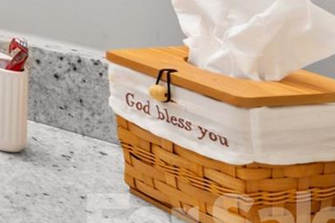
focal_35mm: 84
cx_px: -519
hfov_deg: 14.0
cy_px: -223
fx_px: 782
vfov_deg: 13.8
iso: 100
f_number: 8
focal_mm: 16
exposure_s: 1/1.25
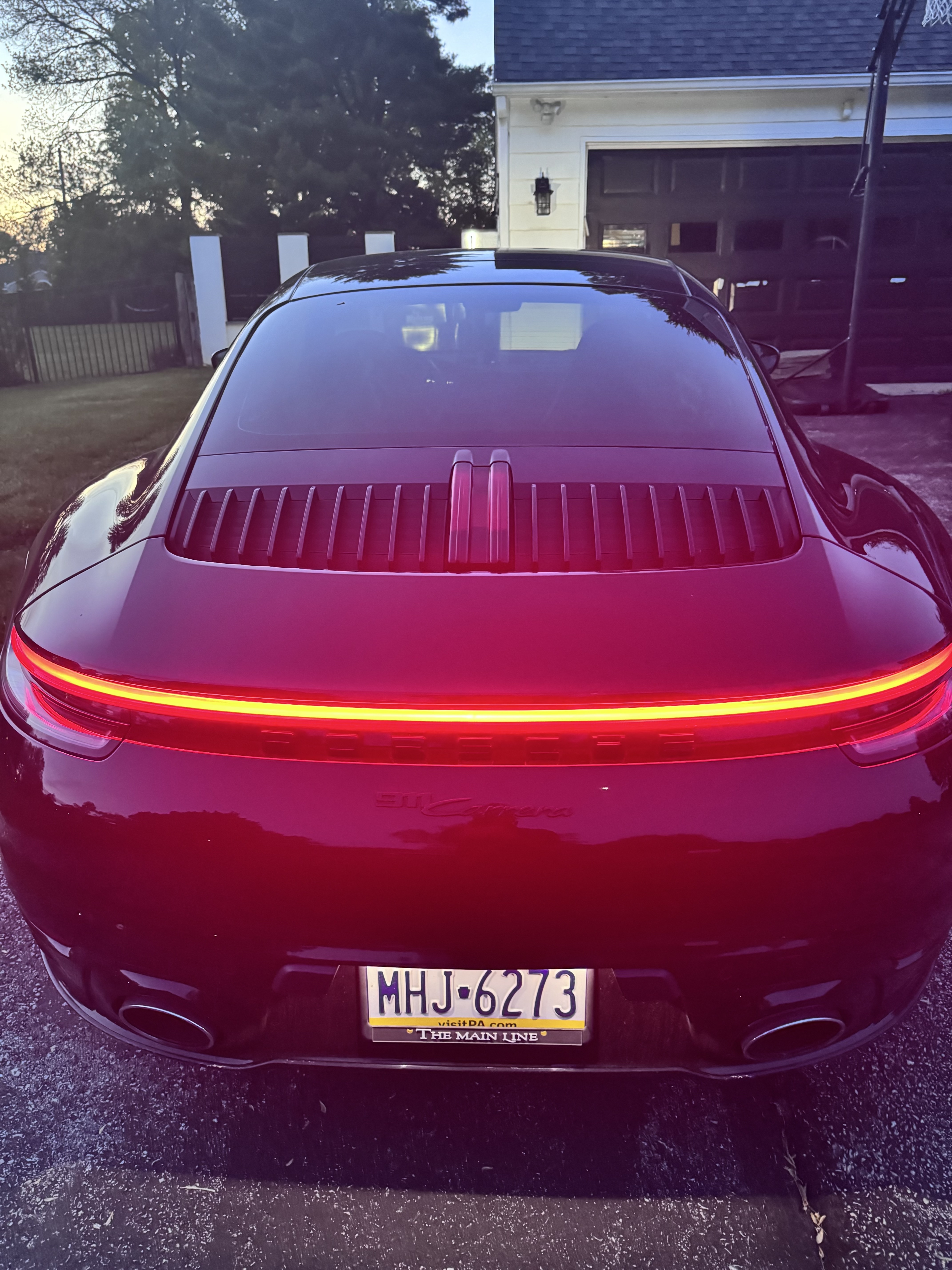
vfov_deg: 71.6
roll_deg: +1.7
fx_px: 880
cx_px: 476
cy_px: 635
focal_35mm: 24
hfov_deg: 56.8
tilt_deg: -18.8
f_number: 1.78
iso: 1000
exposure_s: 1/40
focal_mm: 6.76
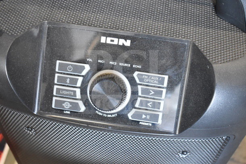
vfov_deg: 26.5
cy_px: 82
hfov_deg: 38.9
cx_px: 123
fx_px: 349
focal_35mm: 51
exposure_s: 1/50
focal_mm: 34
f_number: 4.5
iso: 4000
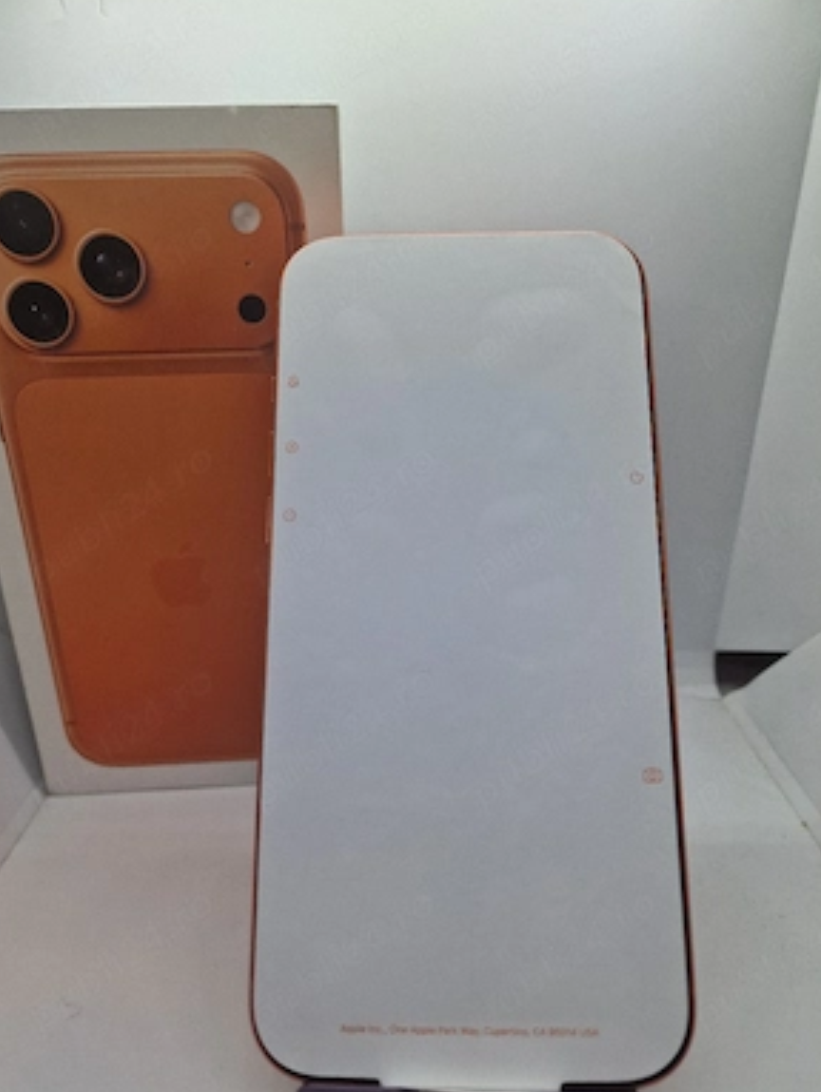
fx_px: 758
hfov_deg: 56.9
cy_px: 550
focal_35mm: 24
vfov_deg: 71.5
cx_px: 399
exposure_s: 1/192
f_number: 1.8
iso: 50
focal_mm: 6.4
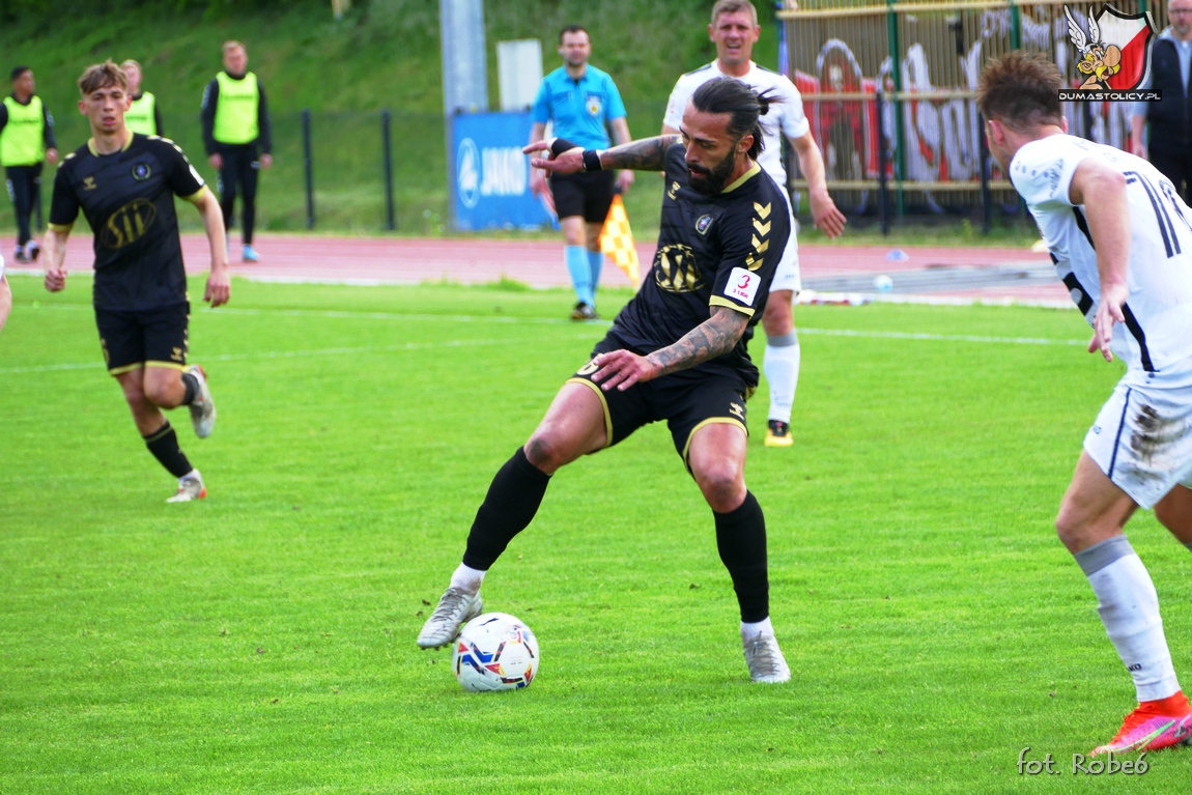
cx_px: 596
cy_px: 398
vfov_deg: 4.3
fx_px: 10596
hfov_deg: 6.4
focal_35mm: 320
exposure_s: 1/500
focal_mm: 116.67
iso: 250
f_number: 4
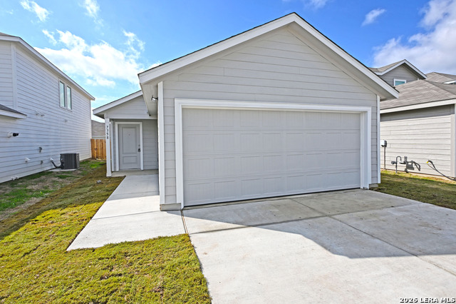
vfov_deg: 67.3
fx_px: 228
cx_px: 228
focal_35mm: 18
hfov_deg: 90.0
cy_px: 152
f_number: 8
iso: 64
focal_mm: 12
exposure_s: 1/250
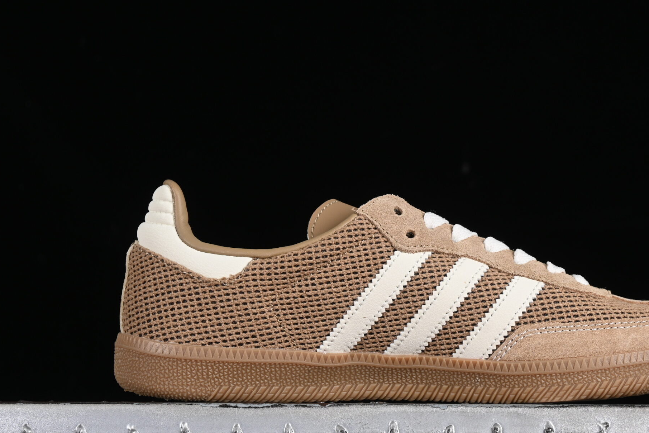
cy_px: 217
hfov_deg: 19.2
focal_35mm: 106
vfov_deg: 12.9
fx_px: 1911
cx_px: 420
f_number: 7.1
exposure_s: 1/80
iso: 160
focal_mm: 50
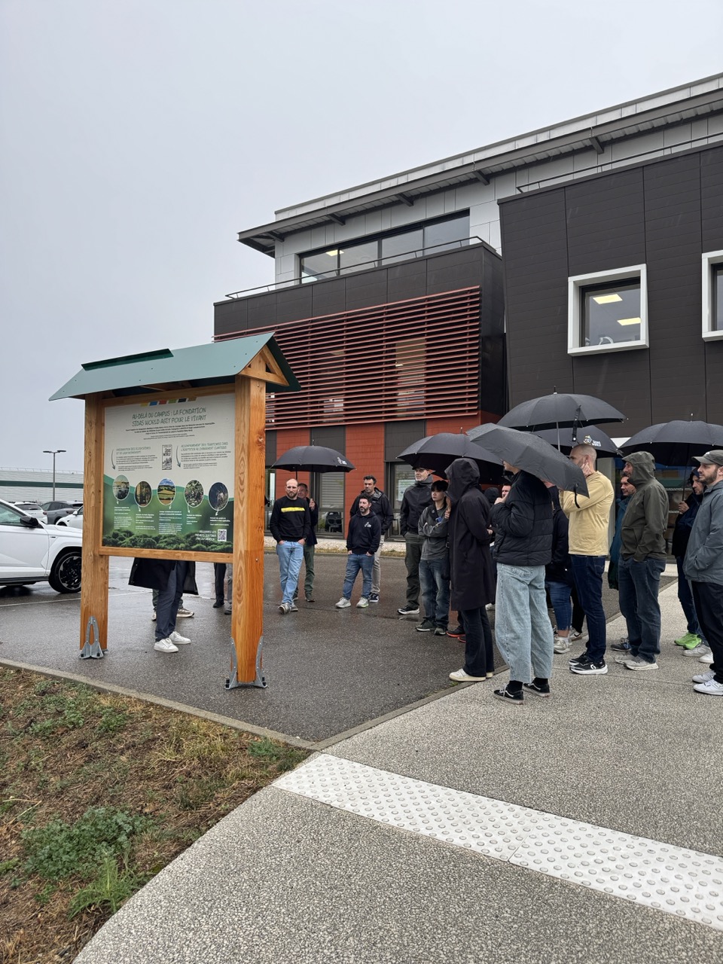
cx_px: 362
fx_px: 668
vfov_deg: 71.6
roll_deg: -0.5
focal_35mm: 24
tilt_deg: +2.2
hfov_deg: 56.8
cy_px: 482
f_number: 1.78
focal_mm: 6.76
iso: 80
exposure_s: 1/173
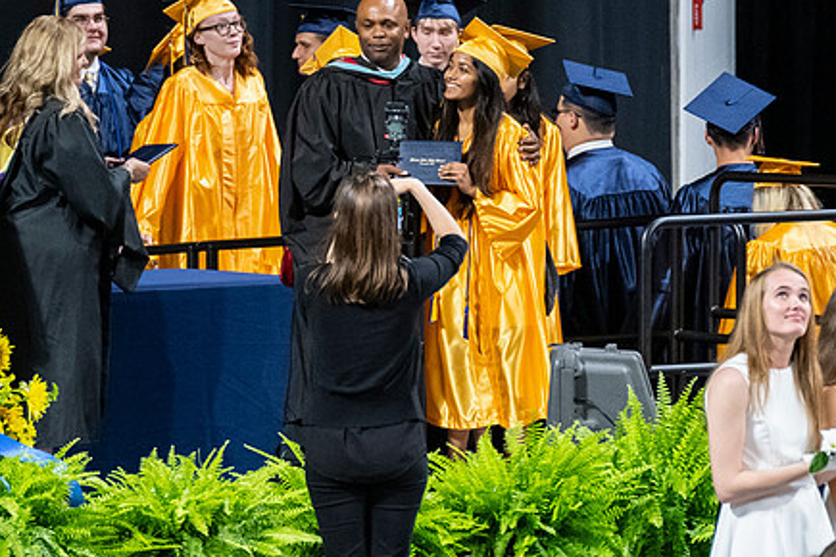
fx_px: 12539
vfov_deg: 2.5
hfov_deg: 3.8
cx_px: 484
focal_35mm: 540
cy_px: 218
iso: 2000
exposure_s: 1/200
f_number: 4
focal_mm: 200
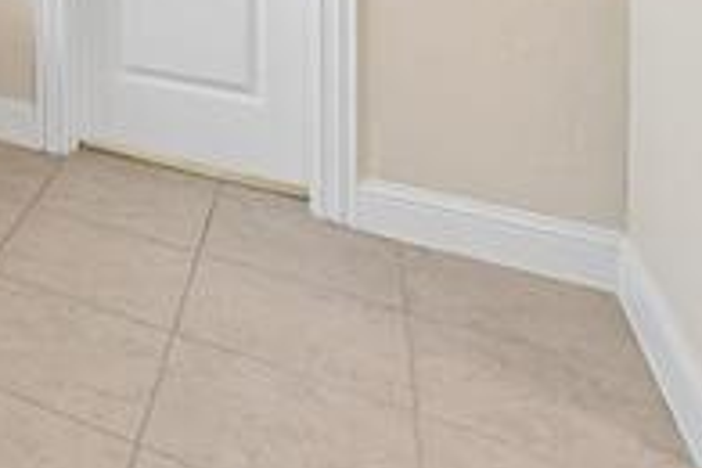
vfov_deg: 24.0
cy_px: -205
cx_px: -335
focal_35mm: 46
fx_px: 897
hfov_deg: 28.7
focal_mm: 14
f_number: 8
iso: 400
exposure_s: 1/13
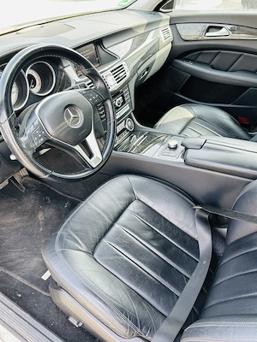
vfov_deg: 67.3
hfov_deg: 53.1
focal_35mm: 26
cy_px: 171
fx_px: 257
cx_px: 128
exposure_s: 1/121
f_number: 1.5
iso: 80
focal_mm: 5.7
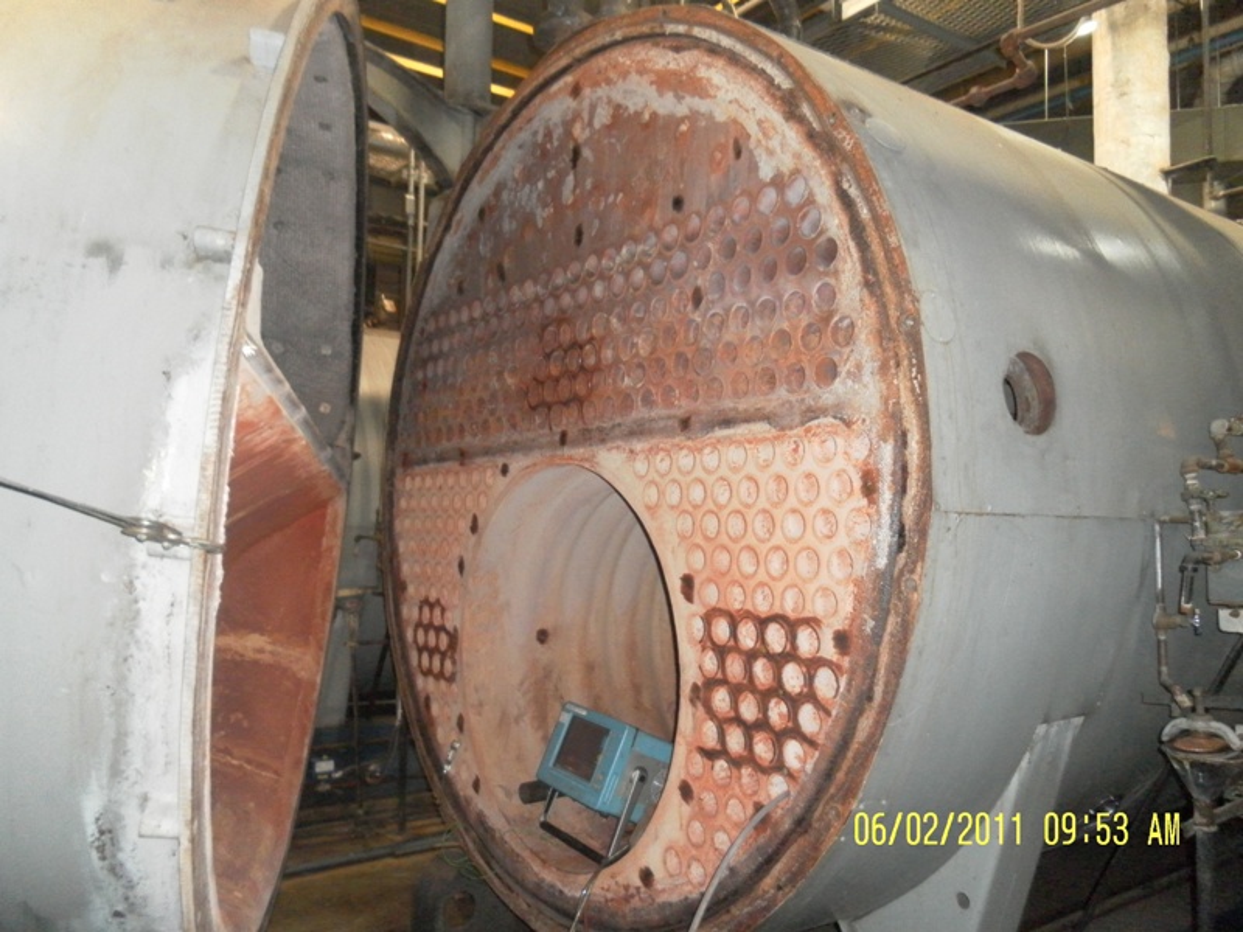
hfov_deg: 63.4
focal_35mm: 28
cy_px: 466
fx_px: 1005
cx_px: 622
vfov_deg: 49.7
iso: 400
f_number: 3.2
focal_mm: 4.9
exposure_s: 1/50
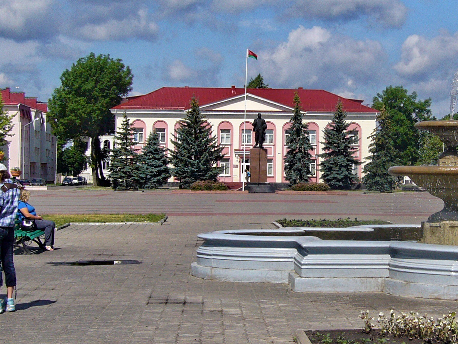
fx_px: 1098
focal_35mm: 83
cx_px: 334
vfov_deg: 17.8
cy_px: 159
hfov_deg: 23.4
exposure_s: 1/500
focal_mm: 5.8
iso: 80
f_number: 5.6
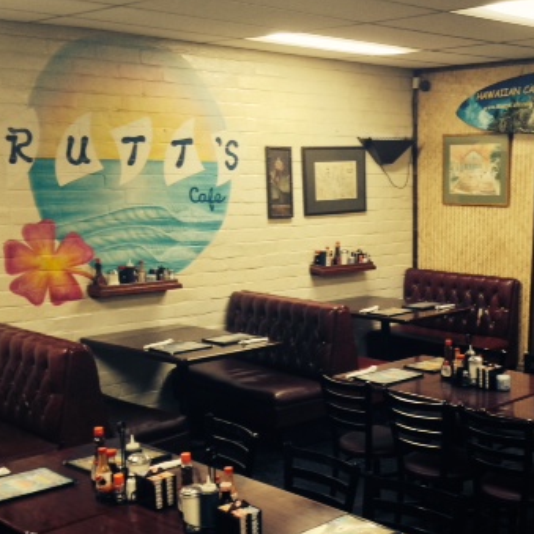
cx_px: 417
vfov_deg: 30.8
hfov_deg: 30.4
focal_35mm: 55
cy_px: 367
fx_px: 960
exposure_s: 1/20
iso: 125
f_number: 2.4
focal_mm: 4.12
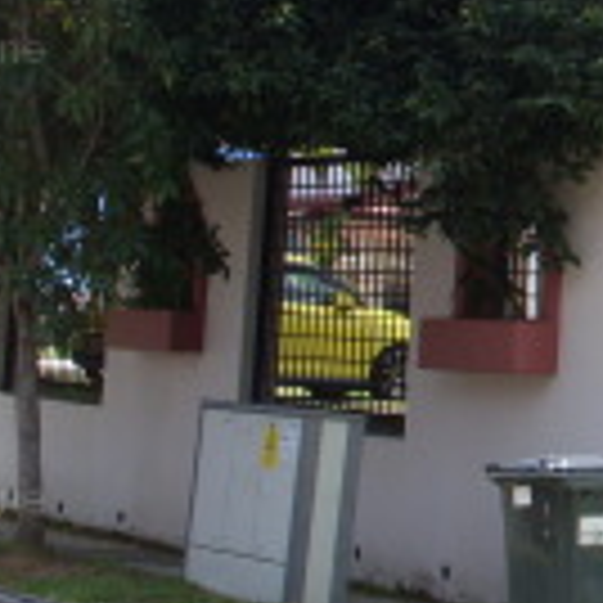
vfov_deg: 12.5
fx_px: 2720
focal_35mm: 138
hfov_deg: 11.8
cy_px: 54
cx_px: 1022
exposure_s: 1/218
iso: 50
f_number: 4.9
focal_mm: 6.3
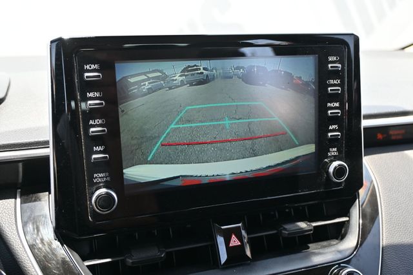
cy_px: 138
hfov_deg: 55.1
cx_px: 206
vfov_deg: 38.3
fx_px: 396
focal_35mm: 34
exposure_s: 1/200
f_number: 4.2
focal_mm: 23
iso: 400
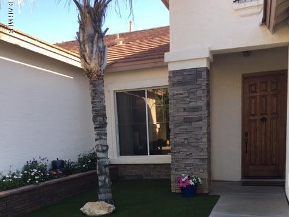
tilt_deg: -7.5
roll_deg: +3.0
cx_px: 144
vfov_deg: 35.4
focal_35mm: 39
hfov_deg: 47.9
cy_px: 181
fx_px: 326
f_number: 2.2
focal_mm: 4.15
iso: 25
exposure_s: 1/270
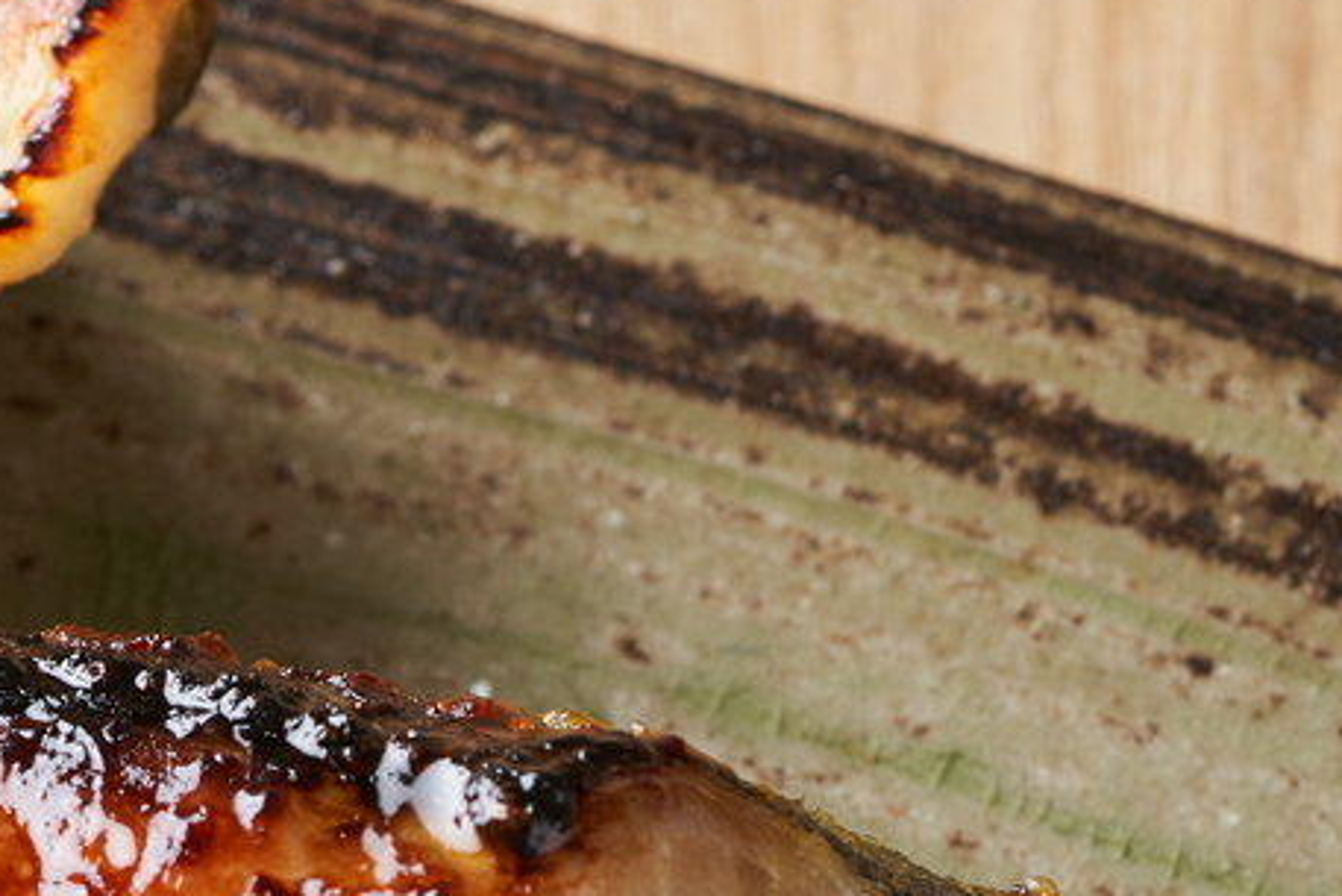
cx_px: -1216
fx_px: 14691
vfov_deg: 3.5
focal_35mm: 394
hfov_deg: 5.1
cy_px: 294
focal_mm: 90
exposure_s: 1/125
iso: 100
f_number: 8
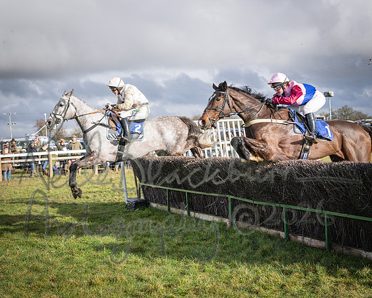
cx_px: 186
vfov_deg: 25.0
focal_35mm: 61
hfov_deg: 31.1
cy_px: 149
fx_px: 669
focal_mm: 54
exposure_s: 1/1250
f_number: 4
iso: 200
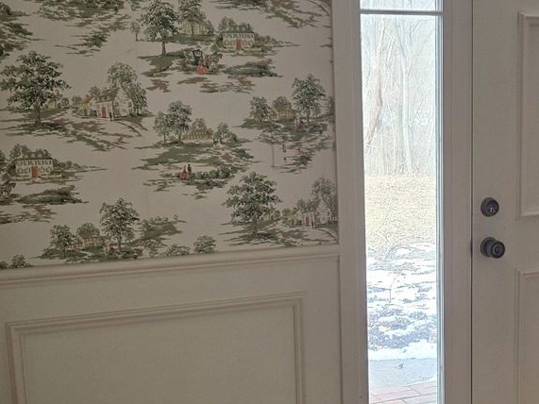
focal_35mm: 58
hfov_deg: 32.1
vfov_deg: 25.1
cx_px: 451
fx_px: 903
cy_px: 258
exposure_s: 1/120
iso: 100
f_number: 1.8
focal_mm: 5.4
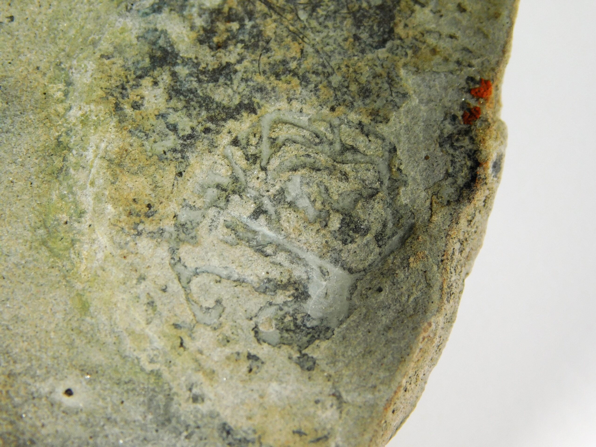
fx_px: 3168
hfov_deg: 10.7
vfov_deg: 8.1
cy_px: 224
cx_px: 298
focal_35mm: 184
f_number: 5.4
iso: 125
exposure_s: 1/50
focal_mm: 32.7
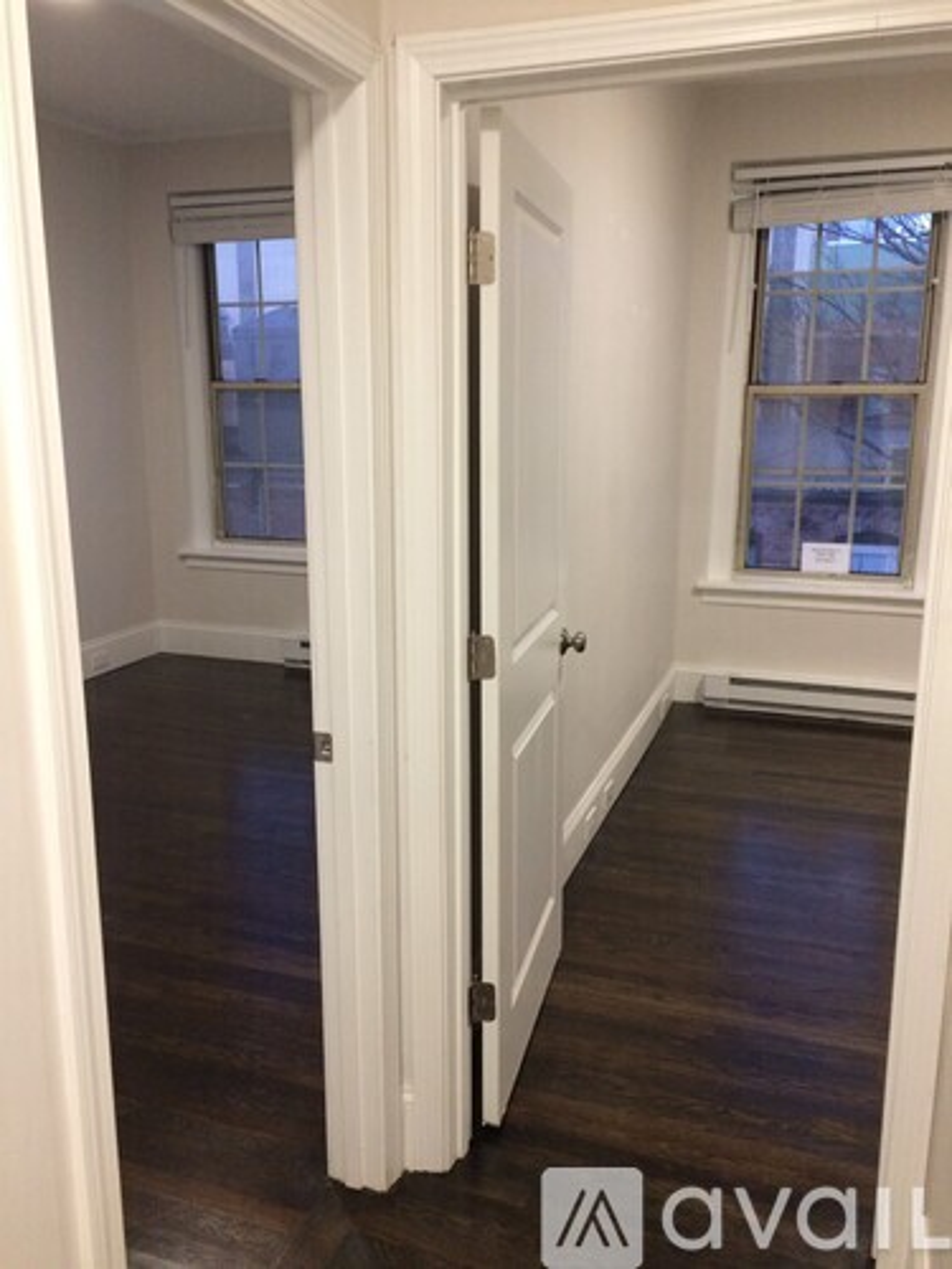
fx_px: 1063
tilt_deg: -13.1
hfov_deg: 48.2
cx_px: 476
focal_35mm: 29
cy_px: 634
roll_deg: +1.9
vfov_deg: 61.7
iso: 200
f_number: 2.2
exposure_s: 1/30
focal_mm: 4.15
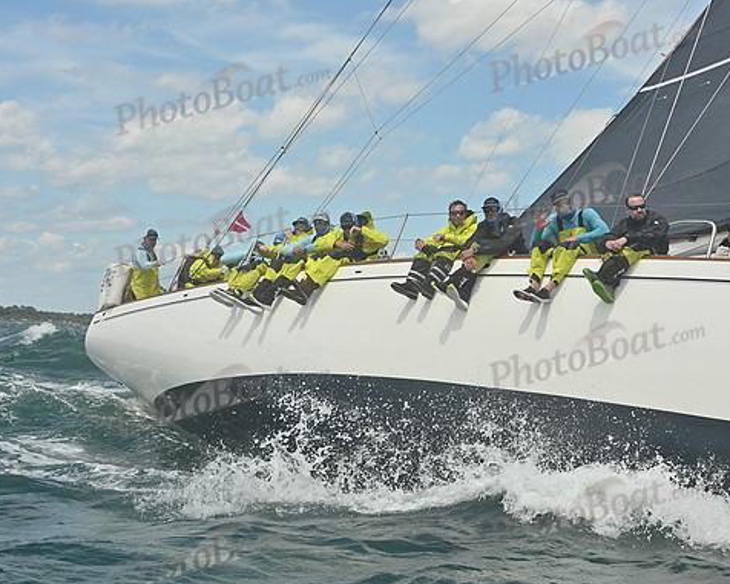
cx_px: 411
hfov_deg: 23.8
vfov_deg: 19.2
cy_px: 295
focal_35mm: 80
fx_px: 1729
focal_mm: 70
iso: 320
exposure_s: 1/1250
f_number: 10
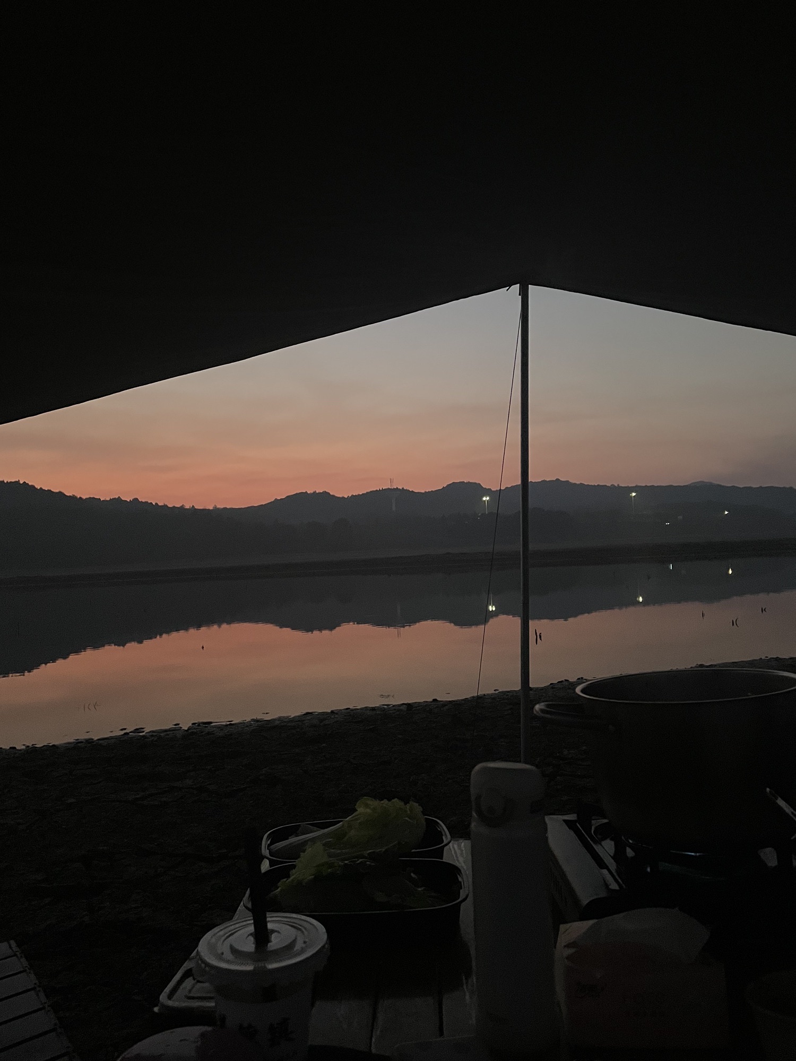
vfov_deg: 67.3
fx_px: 797
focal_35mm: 26
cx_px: 398
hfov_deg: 53.1
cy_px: 530
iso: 640
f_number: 1.6
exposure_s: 1/40
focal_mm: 4.2
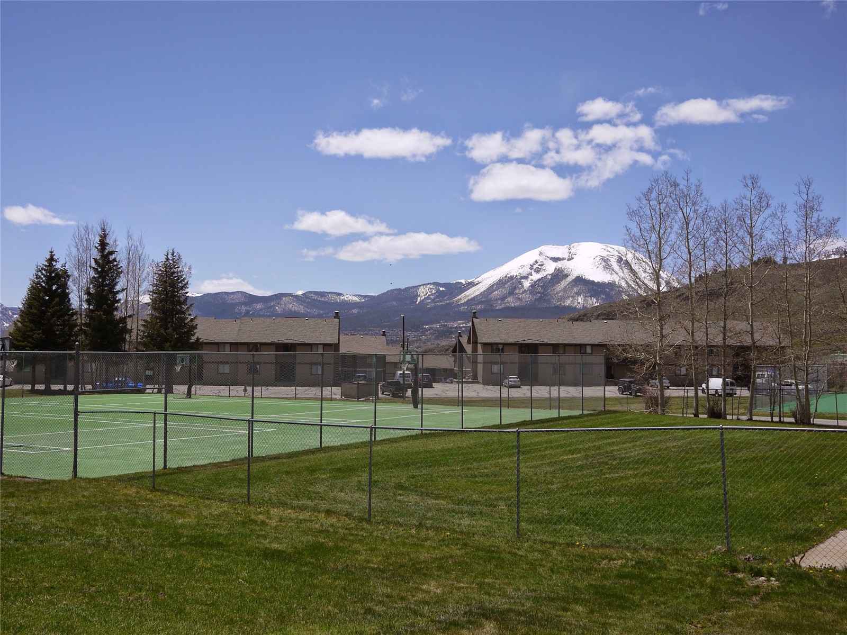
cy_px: 318
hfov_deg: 46.8
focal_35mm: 40
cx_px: 424
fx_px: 979
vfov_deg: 36.0
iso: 100
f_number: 5.6
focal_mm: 20
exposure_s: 1/1000
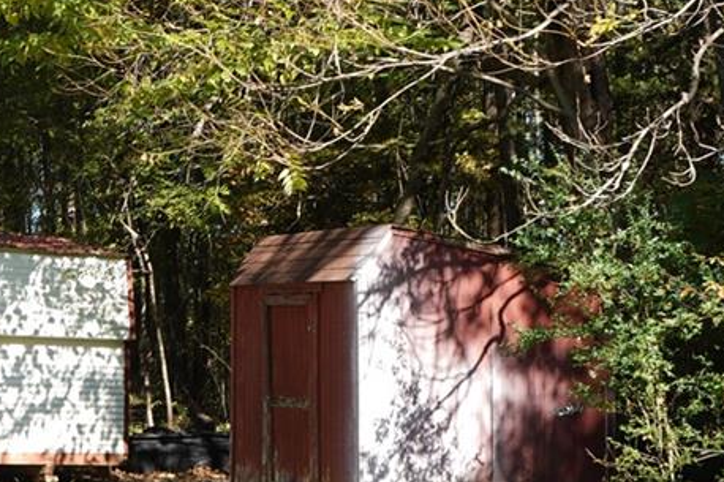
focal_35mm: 94
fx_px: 1890
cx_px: 52
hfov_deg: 21.2
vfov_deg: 14.5
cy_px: 188
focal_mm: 42
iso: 50
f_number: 7.1
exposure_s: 1/40
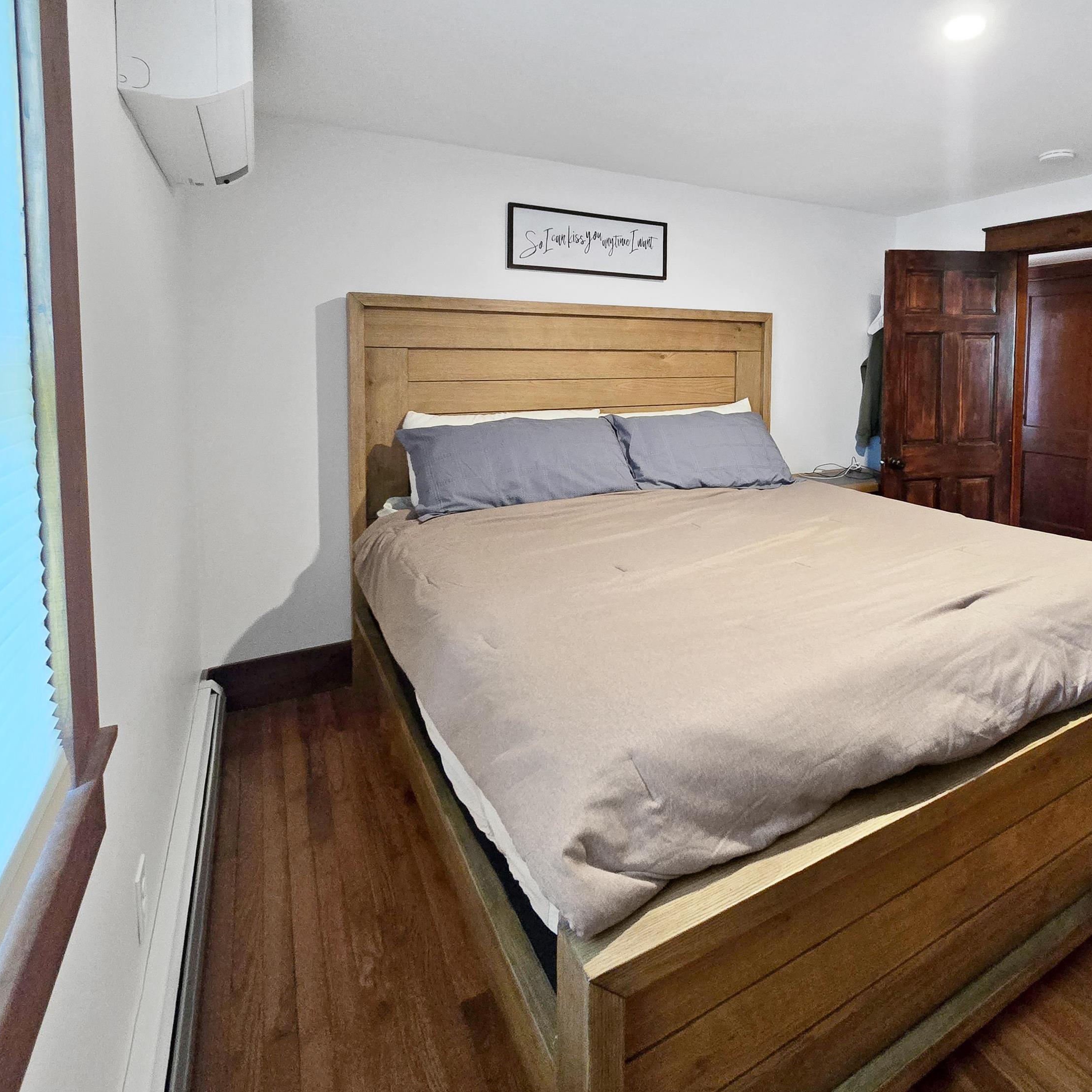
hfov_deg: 84.9
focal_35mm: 16
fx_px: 571
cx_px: 711
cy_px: 546
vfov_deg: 87.4
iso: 1250
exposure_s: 1/60
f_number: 2.2
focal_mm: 2.2
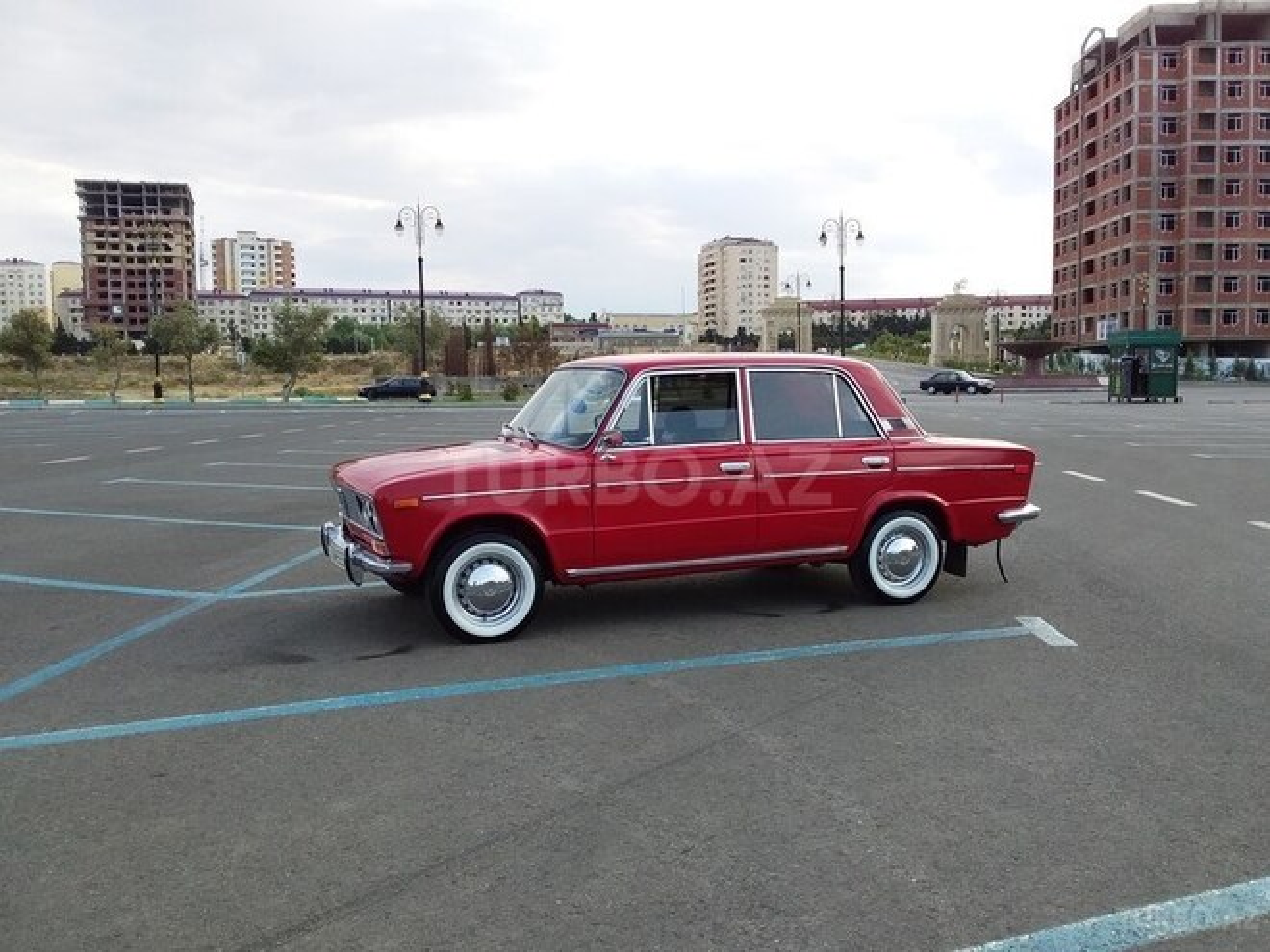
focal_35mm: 31
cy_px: 476
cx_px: 635
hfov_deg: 58.4
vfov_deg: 45.4
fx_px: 1137
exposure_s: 1/302
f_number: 2.2
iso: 40
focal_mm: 3.3
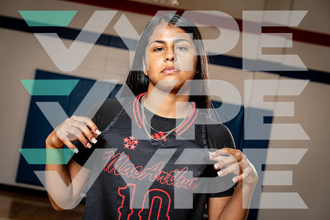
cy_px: 110
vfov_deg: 20.6
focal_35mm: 66
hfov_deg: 30.5
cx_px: 165
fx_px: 605
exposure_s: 1/250
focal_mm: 66
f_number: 5.6
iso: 125
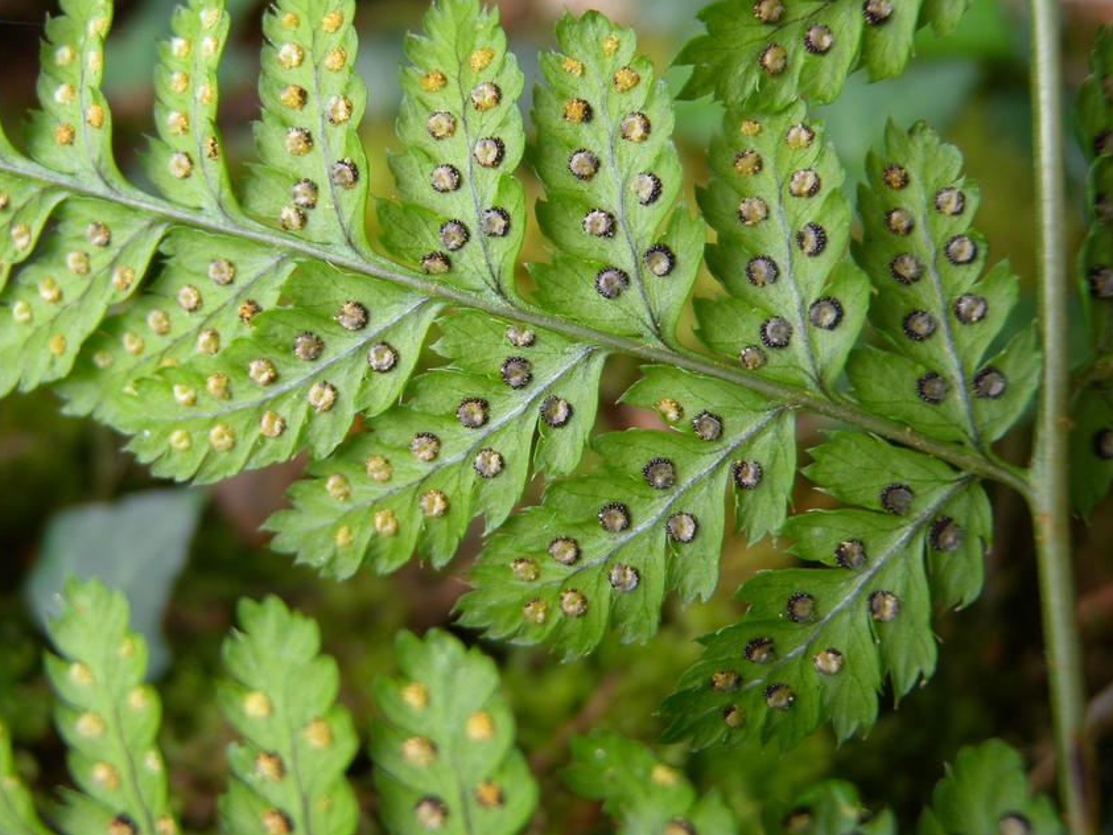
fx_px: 1093
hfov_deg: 53.7
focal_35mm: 34
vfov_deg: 41.8
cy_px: 390
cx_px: 471
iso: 64
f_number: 2.7
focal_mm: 6
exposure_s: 1/57.2
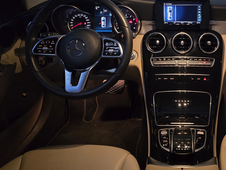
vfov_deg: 34.8
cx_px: 175
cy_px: 33
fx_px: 261
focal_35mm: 40
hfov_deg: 44.9
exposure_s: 1/25.5
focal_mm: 6.3
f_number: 1.7
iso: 1250
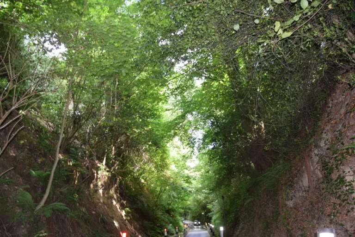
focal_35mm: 27
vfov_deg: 47.9
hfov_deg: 67.4
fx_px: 266
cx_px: 178
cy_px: 118
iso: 800
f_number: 4
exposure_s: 1/60
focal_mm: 18
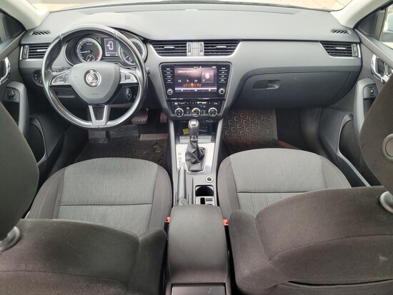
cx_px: 196
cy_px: 148
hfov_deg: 67.3
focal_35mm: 26
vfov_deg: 53.1
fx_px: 295
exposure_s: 1/100
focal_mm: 5.4
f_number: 1.8
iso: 320
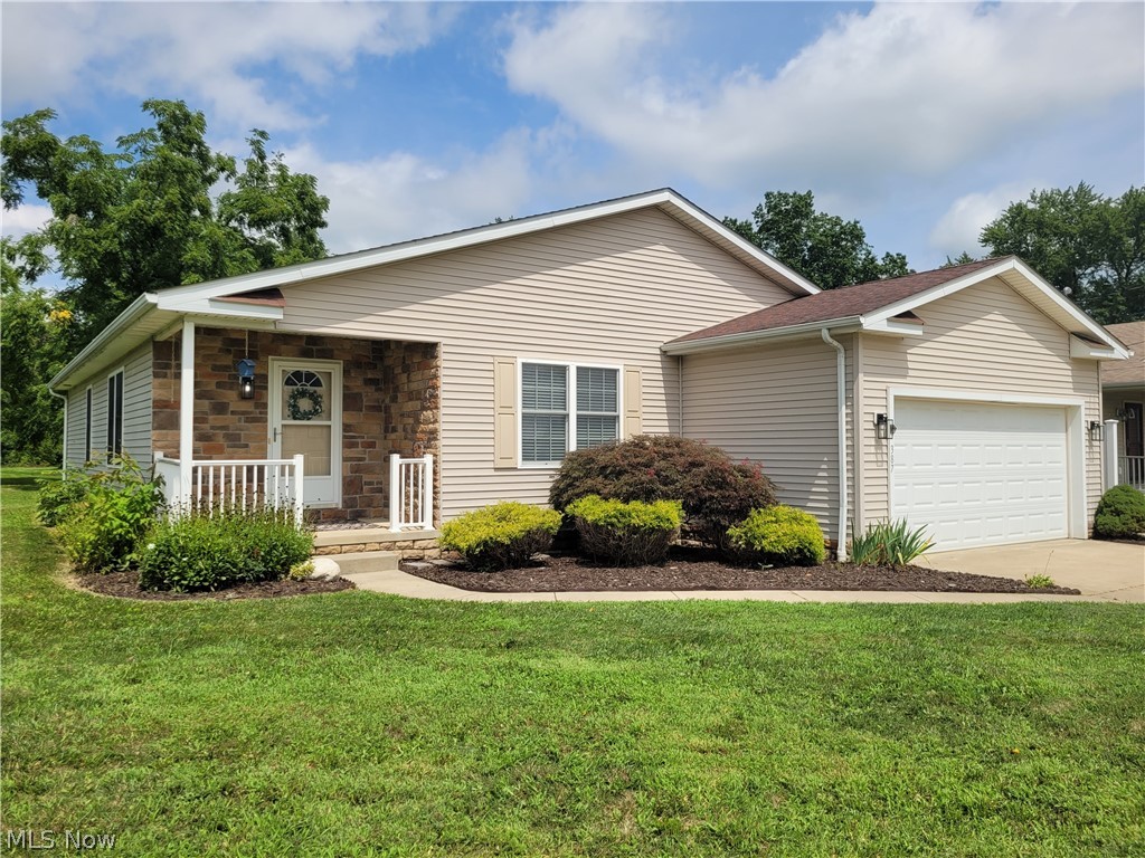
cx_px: 572
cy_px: 429
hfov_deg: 67.3
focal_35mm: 26
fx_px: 860
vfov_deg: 53.1
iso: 40
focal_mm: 5.4
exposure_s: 1/3246
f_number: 1.8
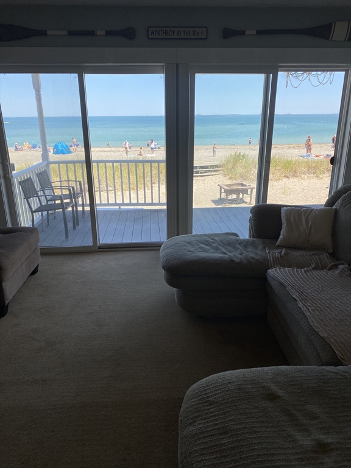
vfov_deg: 67.3
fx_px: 352
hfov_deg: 53.1
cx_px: 176
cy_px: 234
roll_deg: -0.5
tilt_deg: -18.4
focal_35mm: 26
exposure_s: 1/833
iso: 32
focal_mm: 4.25
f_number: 1.8
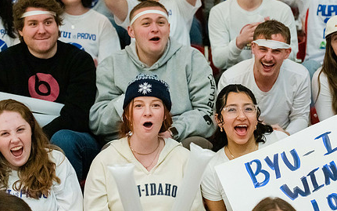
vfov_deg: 13.6
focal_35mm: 96
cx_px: 211
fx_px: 881
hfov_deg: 21.6
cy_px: 66
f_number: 2.8
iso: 20000
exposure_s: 1/1000
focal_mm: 70
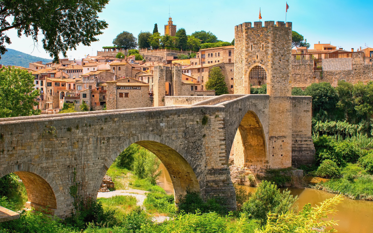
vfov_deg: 27.4
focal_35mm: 47
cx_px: 186
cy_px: 112
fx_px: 478
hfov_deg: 42.6
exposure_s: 1/160
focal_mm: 31
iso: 160
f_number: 13
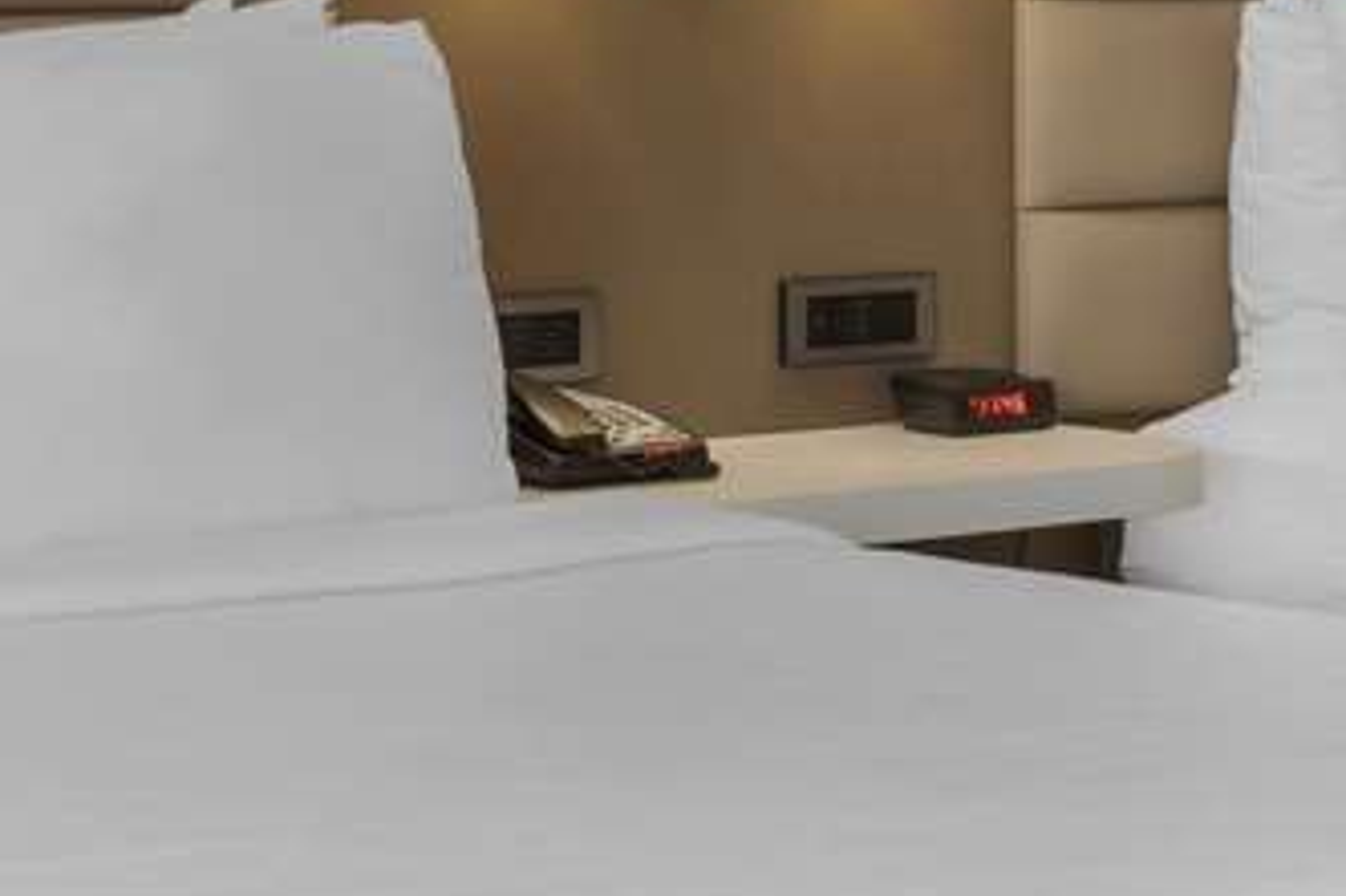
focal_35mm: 131
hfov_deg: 15.5
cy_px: -36
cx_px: 1091
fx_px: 4895
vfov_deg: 10.4
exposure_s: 1/1.67
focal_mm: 29
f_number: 11
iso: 400
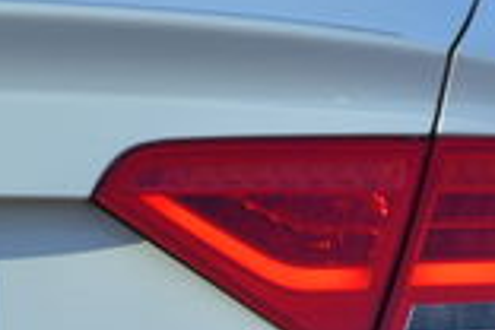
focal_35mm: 864
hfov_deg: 2.4
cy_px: 303
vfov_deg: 1.6
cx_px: 508
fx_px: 11879
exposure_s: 1/320
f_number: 10
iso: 400
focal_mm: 90
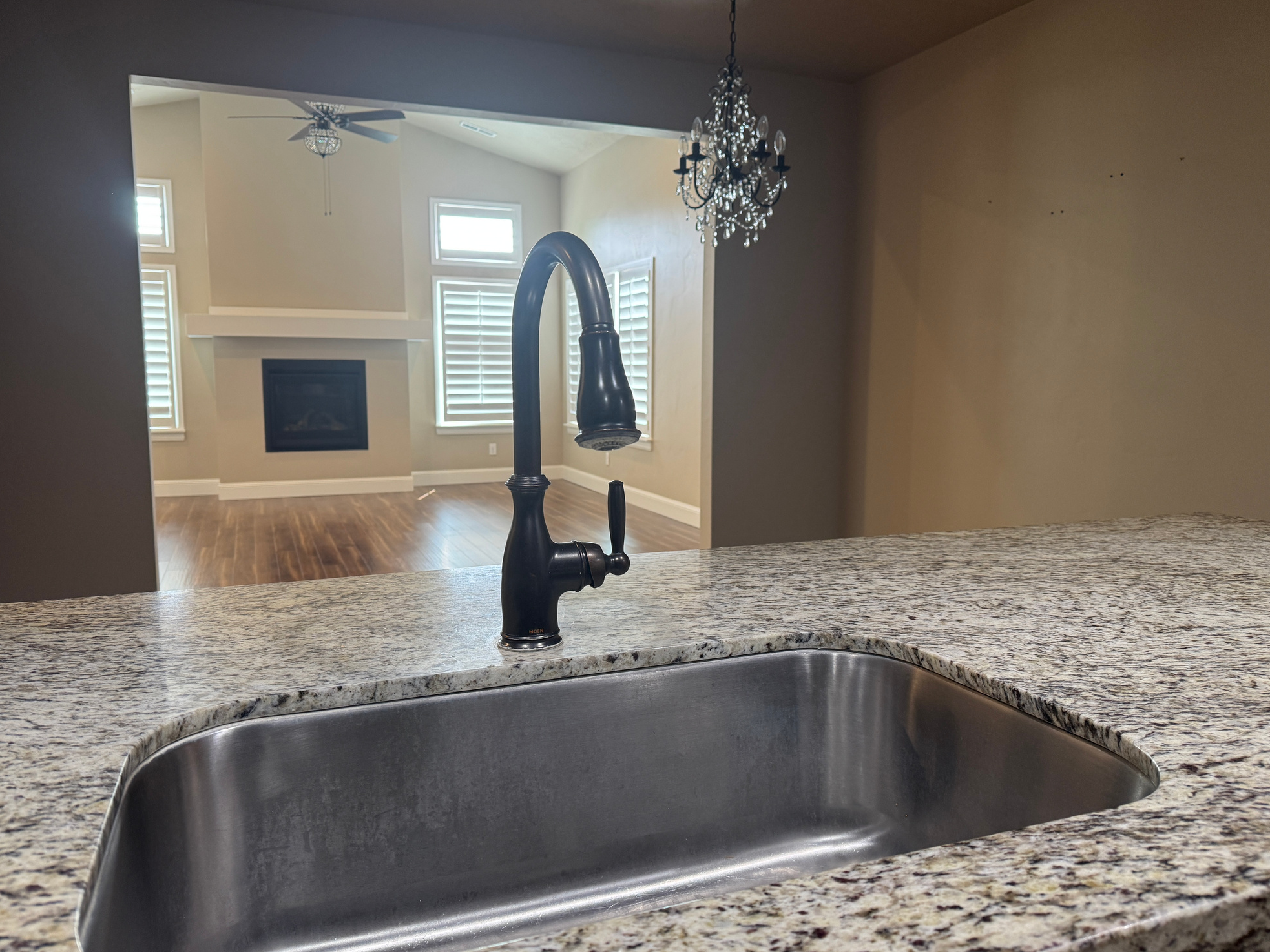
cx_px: 629
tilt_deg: -7.2
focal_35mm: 25
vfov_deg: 54.9
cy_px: 485
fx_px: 917
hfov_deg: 69.4
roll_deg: -0.6
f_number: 1.78
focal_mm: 6.76
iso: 125
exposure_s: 1/60
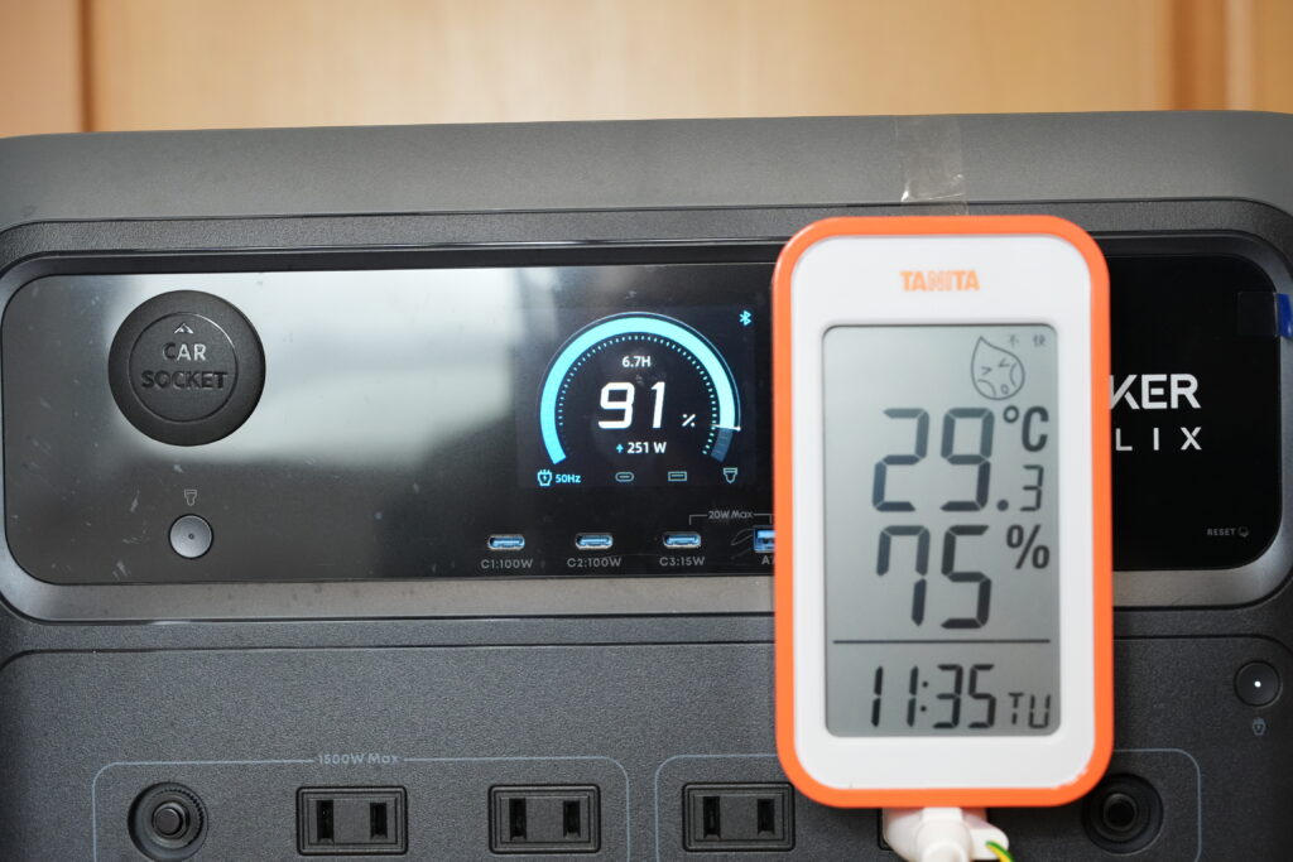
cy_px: 431
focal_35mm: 70
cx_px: 646
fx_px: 2514
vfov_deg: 19.5
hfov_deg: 28.8
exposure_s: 1/125
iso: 3200
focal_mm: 70
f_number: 5.6
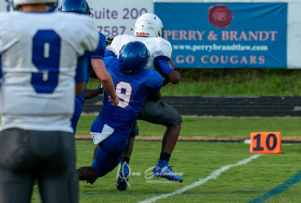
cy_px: 83
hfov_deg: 4.5
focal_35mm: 453
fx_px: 3794
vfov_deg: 3.1
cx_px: 95
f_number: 5.6
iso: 1600
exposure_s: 1/1000
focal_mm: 196
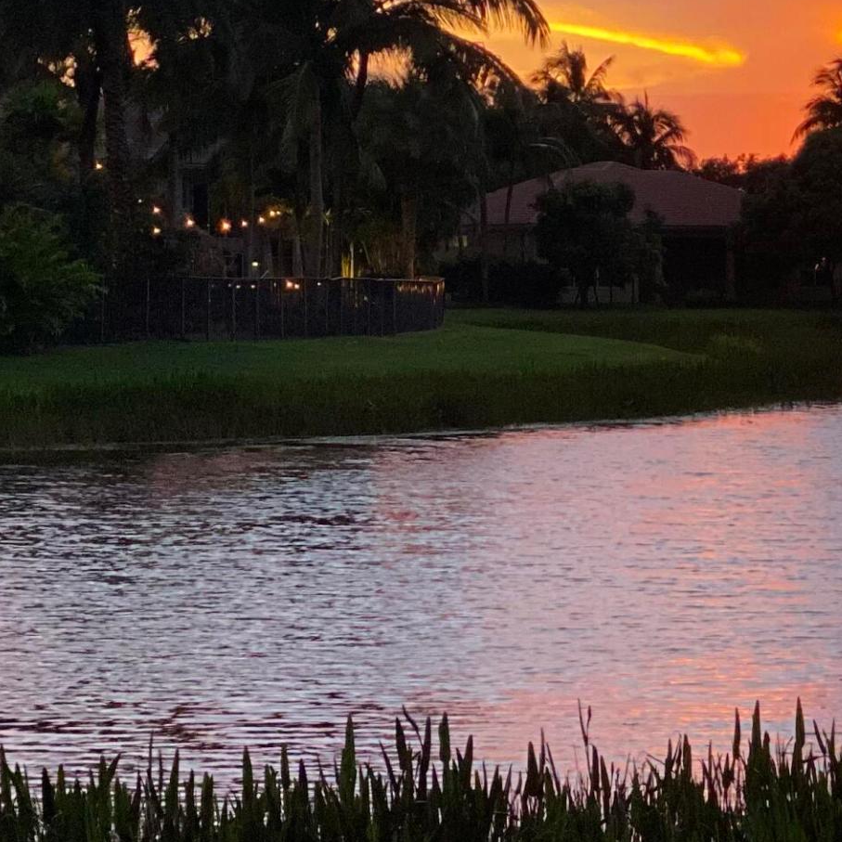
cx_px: 1172
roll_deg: +0.2
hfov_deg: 11.6
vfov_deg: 12.0
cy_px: 413
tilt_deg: -1.6
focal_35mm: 146
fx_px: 4018
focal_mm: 6
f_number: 2
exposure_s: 1/65
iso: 250
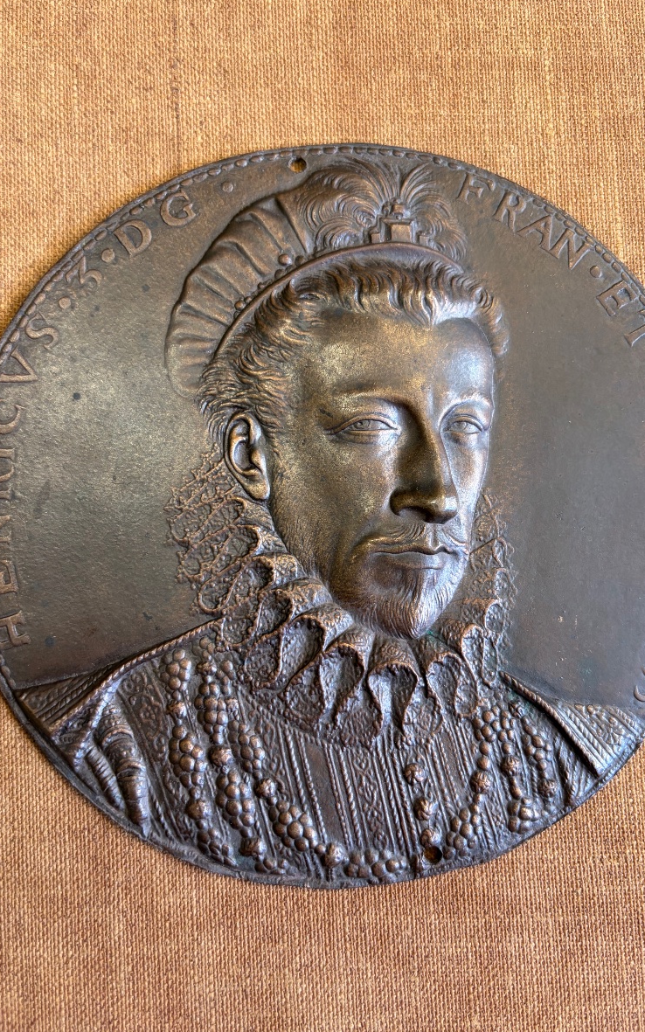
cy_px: 516
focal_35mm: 28
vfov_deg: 66.5
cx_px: 329
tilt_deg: -85.0
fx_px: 788
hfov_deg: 44.5
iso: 125
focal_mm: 5.96
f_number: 1.6
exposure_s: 1/51
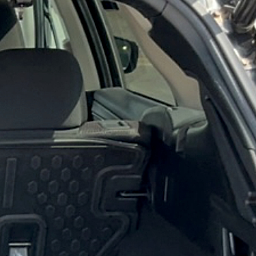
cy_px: 227
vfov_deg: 15.3
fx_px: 945
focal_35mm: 113
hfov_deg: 14.1
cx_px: -167
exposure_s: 1/168
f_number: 1.8
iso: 32
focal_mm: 3
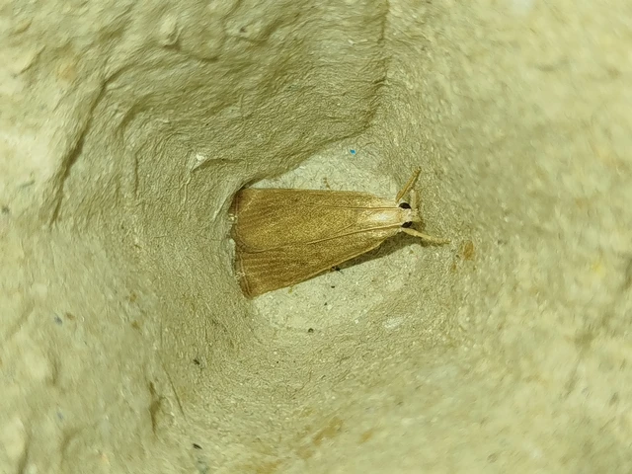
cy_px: 237
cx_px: 316
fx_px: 1315
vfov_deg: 20.4
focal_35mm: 72
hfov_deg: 27.0
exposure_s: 1/50
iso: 64
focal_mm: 5.31
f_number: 1.7
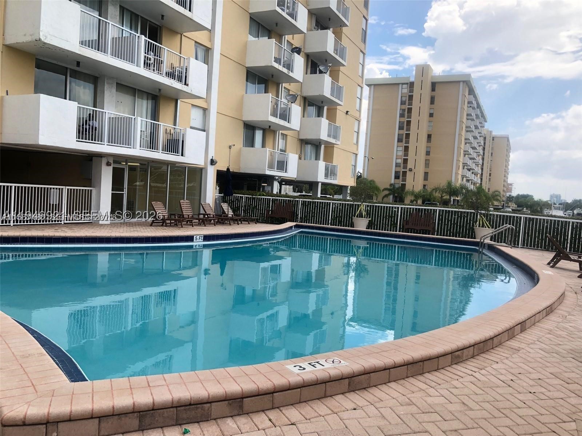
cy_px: 218
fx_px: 471
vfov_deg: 49.7
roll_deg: -3.4
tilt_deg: -1.1
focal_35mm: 28
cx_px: 291
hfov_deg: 63.4
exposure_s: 1/564
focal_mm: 4
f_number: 1.8
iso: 20
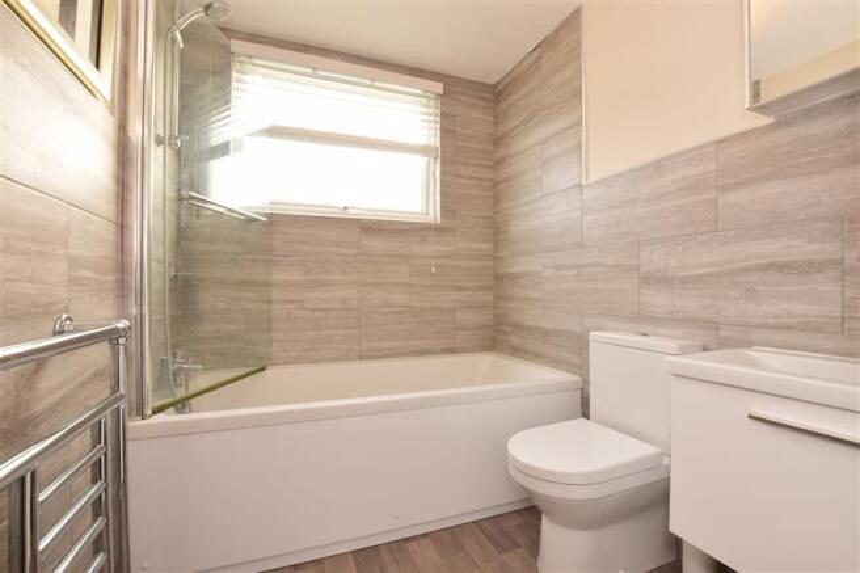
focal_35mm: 15
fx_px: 358
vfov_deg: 77.3
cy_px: 286
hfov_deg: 100.4
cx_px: 430
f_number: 22
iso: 400
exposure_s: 1/2.5
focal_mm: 10
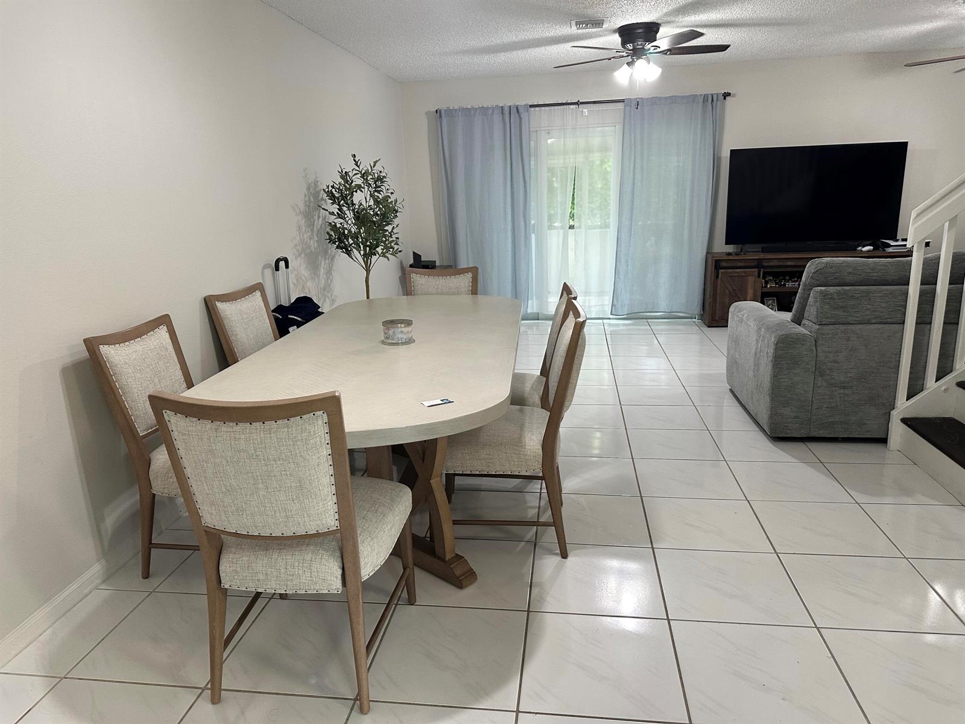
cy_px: 362
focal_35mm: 24
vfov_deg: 56.8
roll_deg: +2.4
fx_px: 669
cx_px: 482
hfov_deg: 71.6
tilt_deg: -15.0
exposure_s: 1/120
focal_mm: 6.86
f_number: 1.78
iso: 200
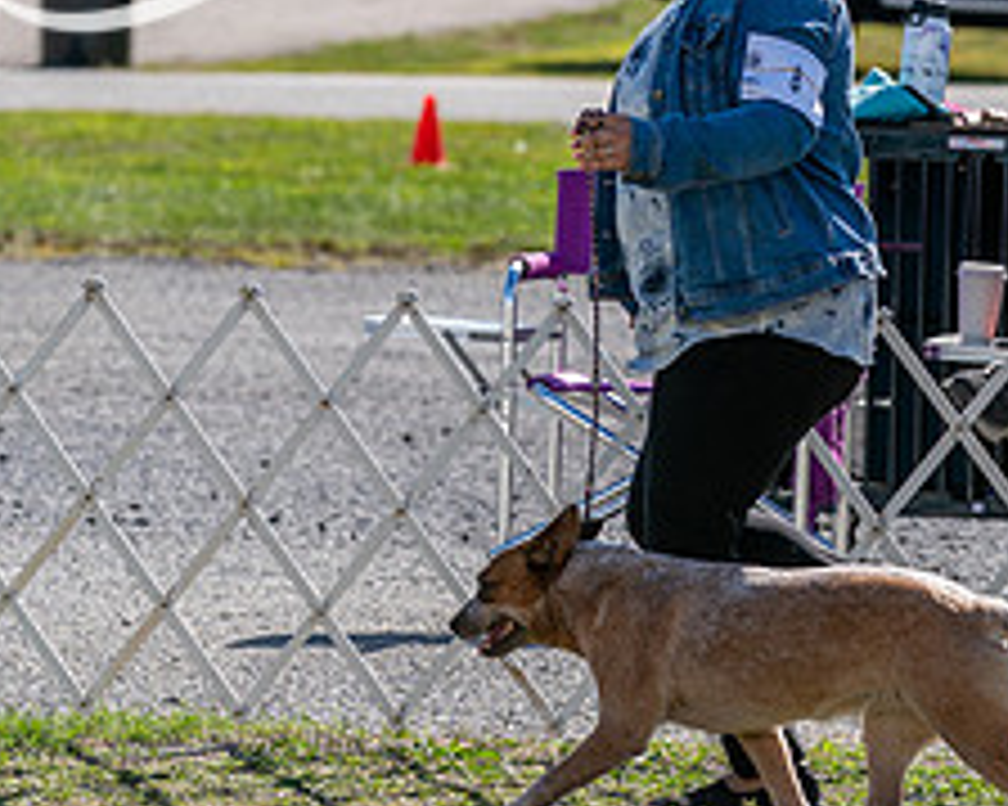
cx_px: 713
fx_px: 11153
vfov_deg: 4.1
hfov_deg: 5.2
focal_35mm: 374
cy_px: 126
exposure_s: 1/1250
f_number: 4.5
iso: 125
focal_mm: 132
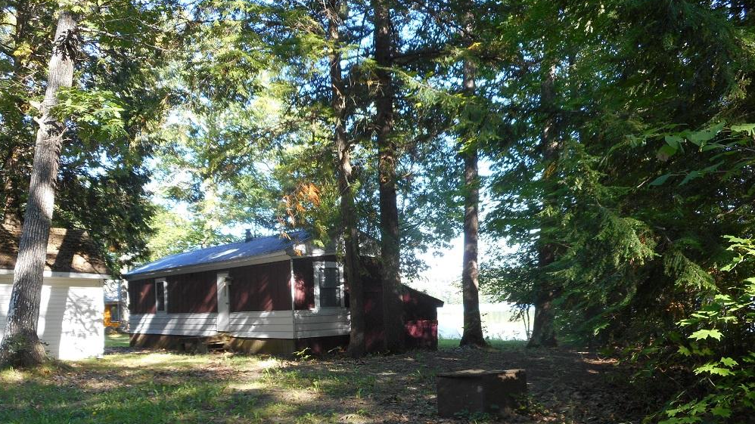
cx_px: 371
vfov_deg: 31.0
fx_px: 761
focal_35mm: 38
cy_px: 268
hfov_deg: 52.8
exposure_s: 1/40
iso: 80
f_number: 4.2
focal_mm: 6
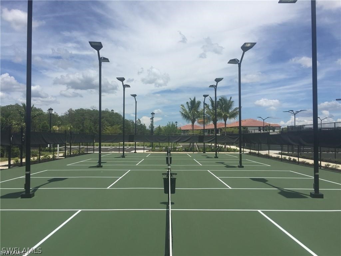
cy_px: 128
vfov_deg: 48.2
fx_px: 286
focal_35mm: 29
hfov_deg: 61.7
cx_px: 170
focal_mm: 4.15
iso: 32
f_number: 2.2
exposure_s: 1/3597
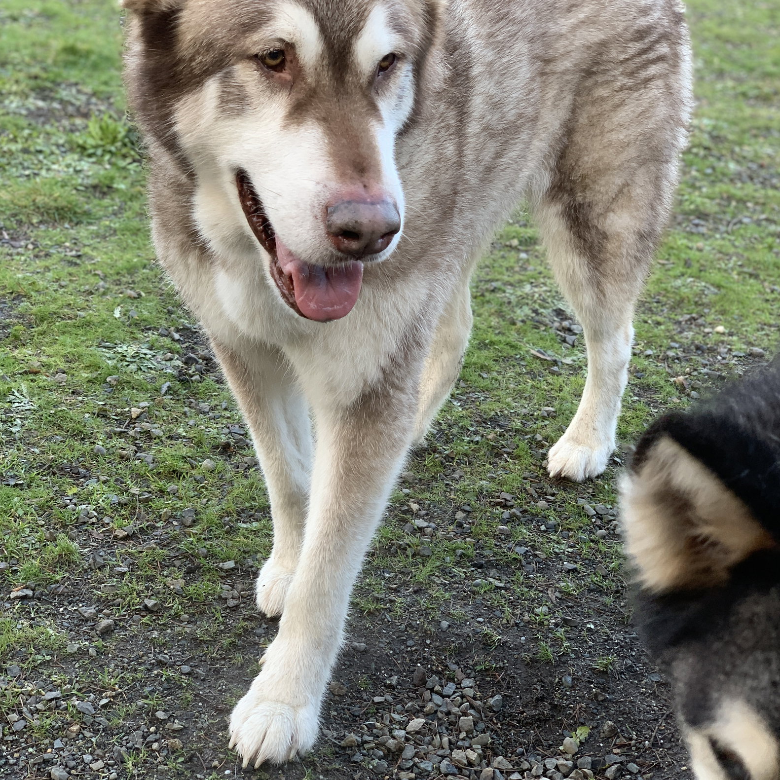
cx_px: 386
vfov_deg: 27.7
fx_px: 1581
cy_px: 349
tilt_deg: -21.8
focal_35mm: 62
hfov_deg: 27.7
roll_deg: -5.5
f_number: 2.4
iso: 50
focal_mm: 6
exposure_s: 1/122
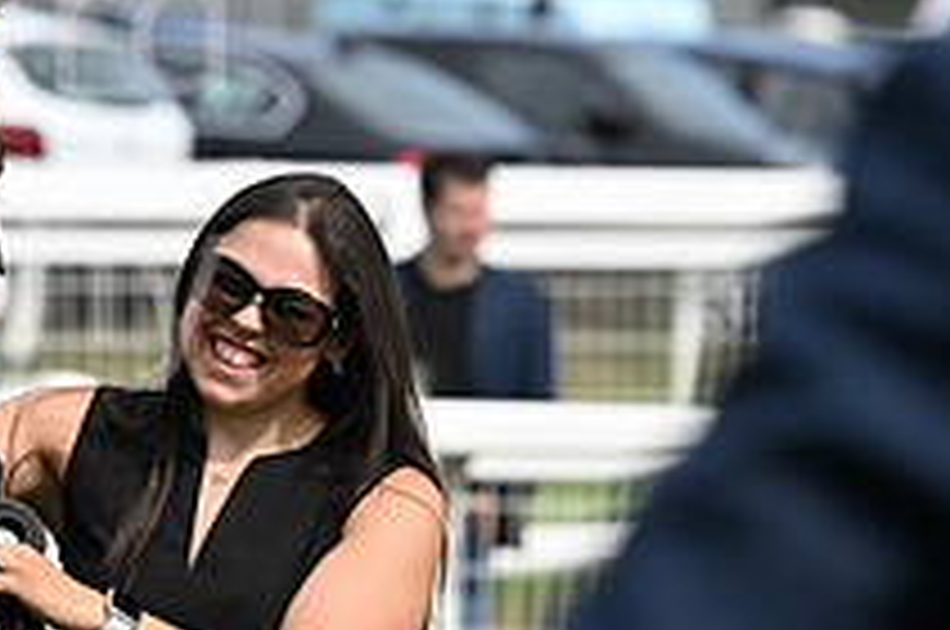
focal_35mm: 551
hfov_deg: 3.7
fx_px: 14518
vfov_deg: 2.5
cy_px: 61
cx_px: -347
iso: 400
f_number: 5.6
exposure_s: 1/1600
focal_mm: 200
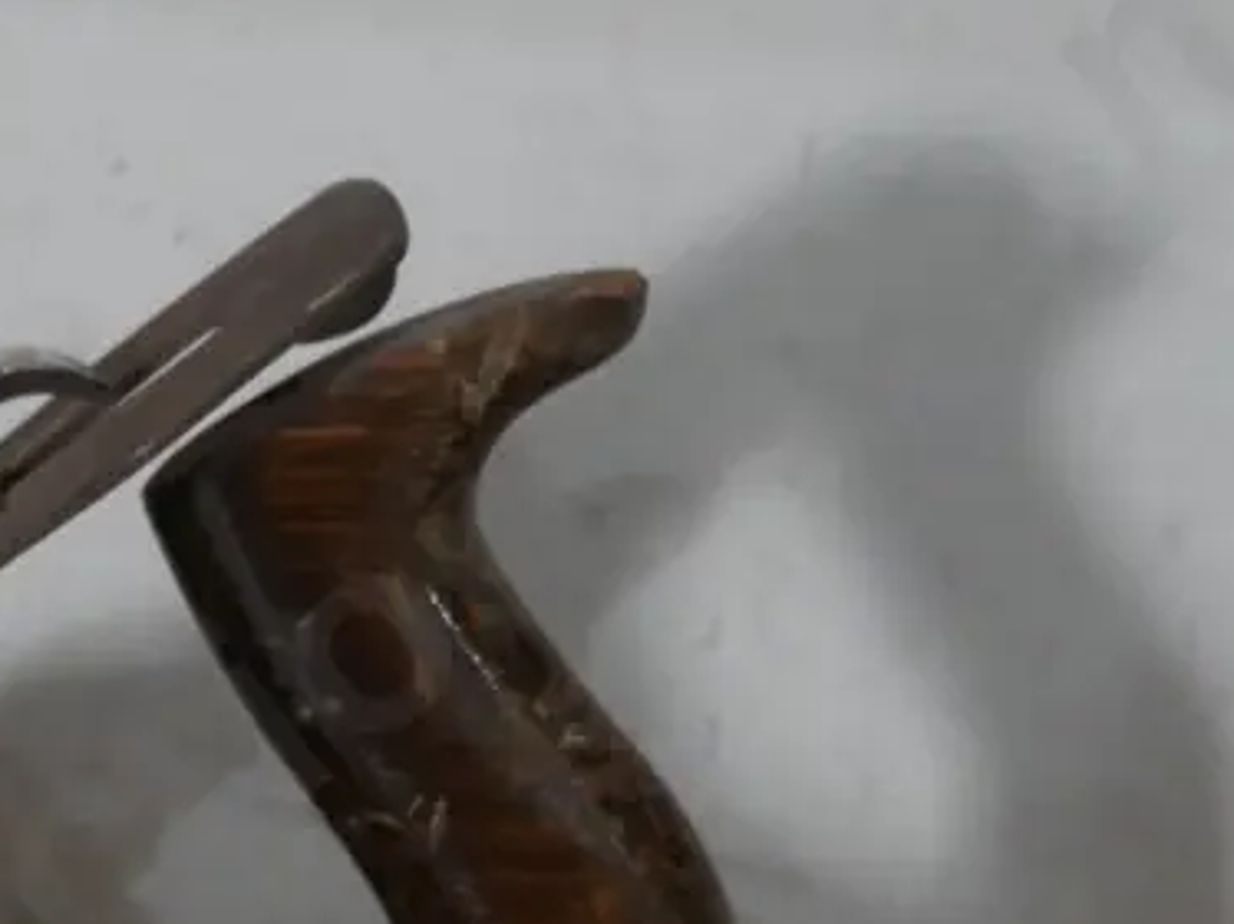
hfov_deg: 15.4
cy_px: 947
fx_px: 4489
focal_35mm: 126
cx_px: -23
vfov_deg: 11.6
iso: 1600
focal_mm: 23
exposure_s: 1/60
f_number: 5.1
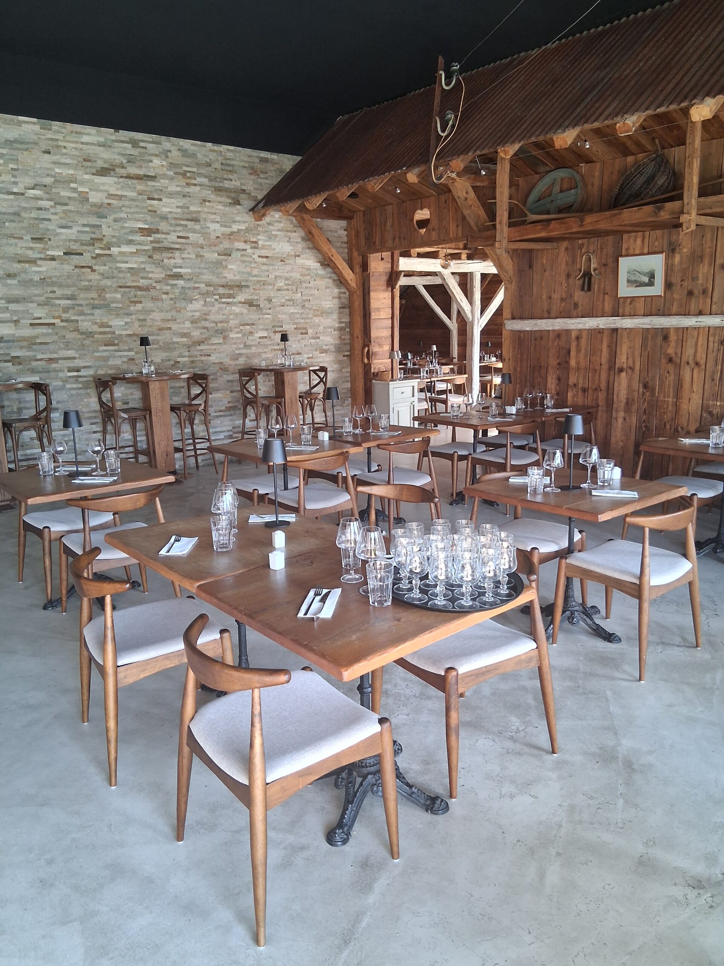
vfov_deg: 67.3
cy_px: 483
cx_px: 362
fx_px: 725
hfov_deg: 53.1
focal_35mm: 26
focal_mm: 3.98
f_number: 1.8
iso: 320
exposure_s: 1/100
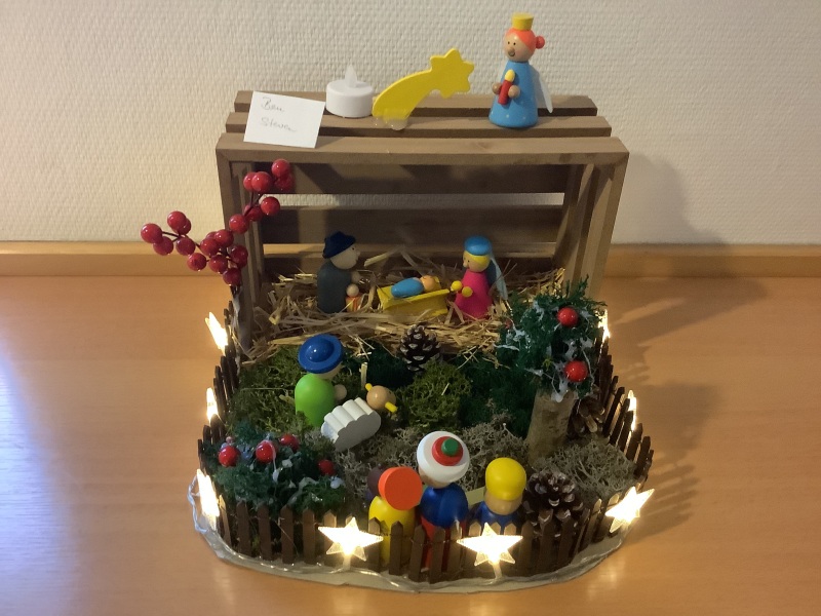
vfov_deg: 45.4
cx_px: 410
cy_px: 308
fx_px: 735
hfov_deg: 58.4
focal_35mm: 31
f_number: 2.4
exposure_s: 1/33
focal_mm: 3.3
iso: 400
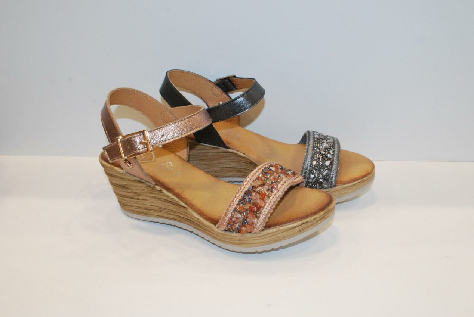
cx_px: 251
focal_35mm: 35
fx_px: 461
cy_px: 157
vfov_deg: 38.0
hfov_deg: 54.3
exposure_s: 1/200
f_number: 11
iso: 1600
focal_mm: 22
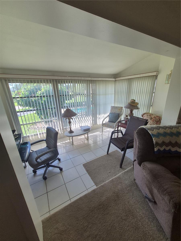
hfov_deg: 89.9
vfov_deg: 106.2
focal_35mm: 13
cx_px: 90
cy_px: 120
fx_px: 91
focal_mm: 1.74
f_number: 2.2
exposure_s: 1/145
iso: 40
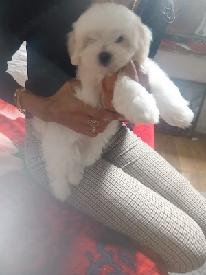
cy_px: 138
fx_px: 206
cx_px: 103
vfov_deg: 67.3
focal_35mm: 26
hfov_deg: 53.1
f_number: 1.8
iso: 640
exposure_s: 1/20
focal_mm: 3.98
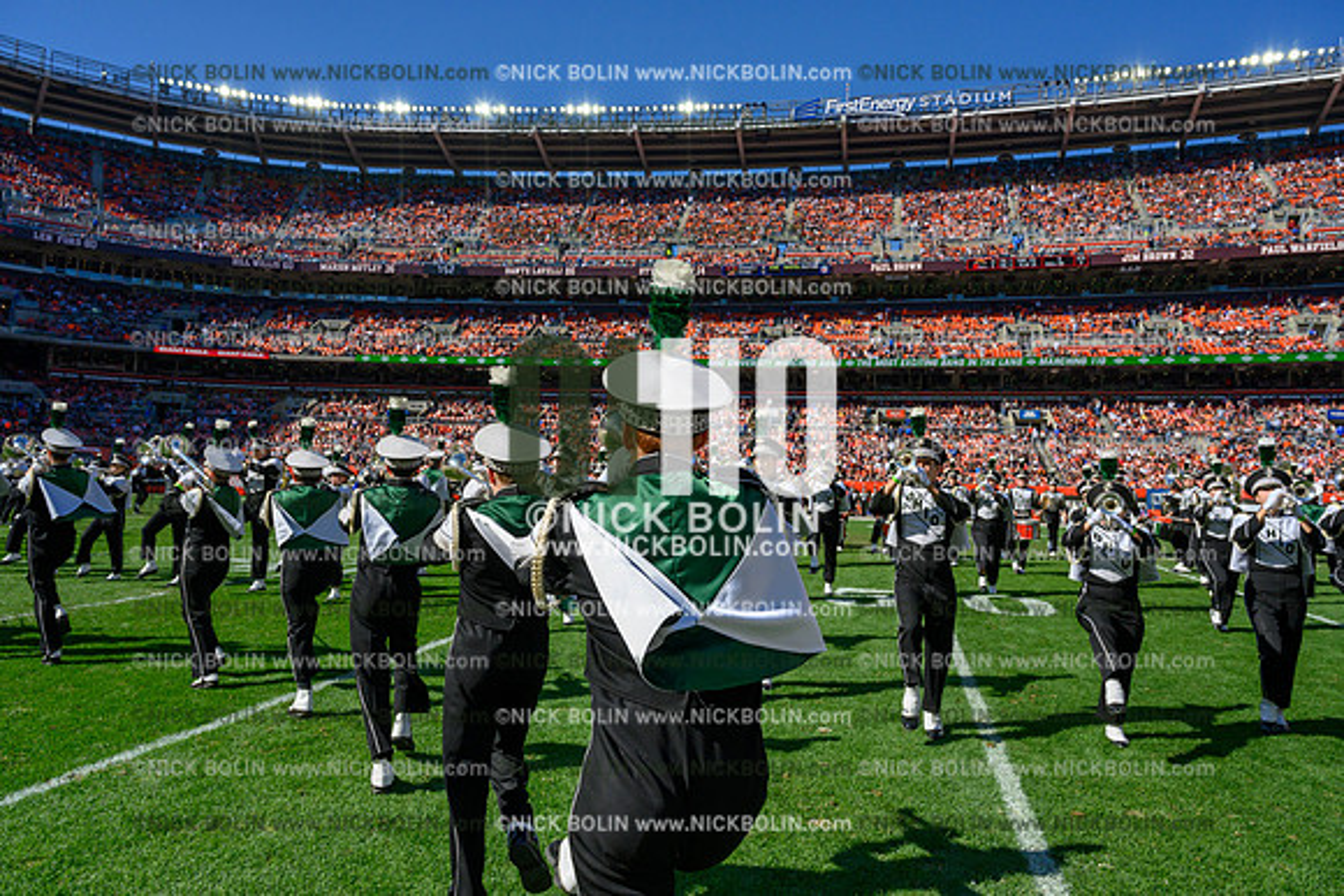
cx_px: 672
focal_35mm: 24
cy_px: 448
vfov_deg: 53.2
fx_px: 896
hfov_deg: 73.7
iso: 1000
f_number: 8
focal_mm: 24
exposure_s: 1/3200
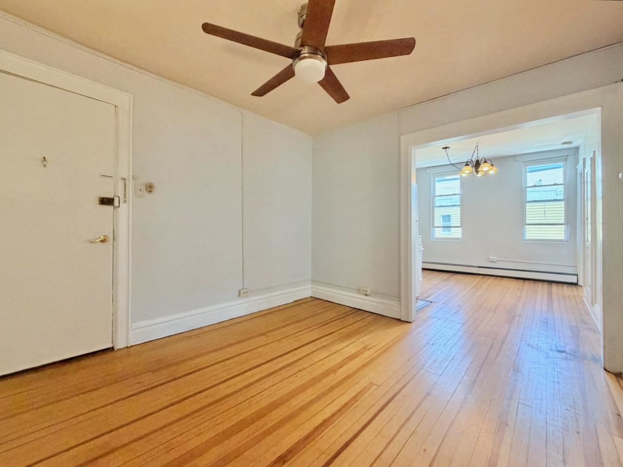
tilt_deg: -1.3
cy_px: 234
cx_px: 312
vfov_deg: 85.7
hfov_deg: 102.0
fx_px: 252
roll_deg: +0.6
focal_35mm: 14
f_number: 2.2
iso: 250
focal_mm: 2.22
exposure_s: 1/120
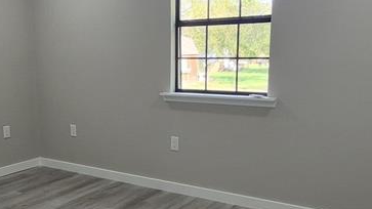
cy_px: 147
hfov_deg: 50.1
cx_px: 142
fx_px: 394
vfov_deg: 29.4
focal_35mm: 40
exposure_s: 1/60
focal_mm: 1.74
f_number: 2.2
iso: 125
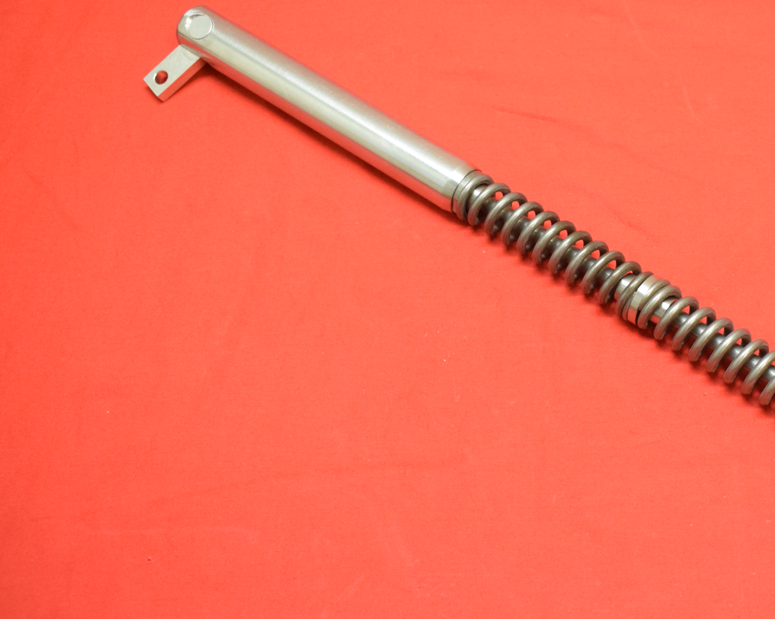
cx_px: 607
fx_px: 1395
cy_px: 342
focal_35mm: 61
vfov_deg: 25.0
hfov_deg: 30.4
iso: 2500
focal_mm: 25
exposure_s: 1/125
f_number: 5
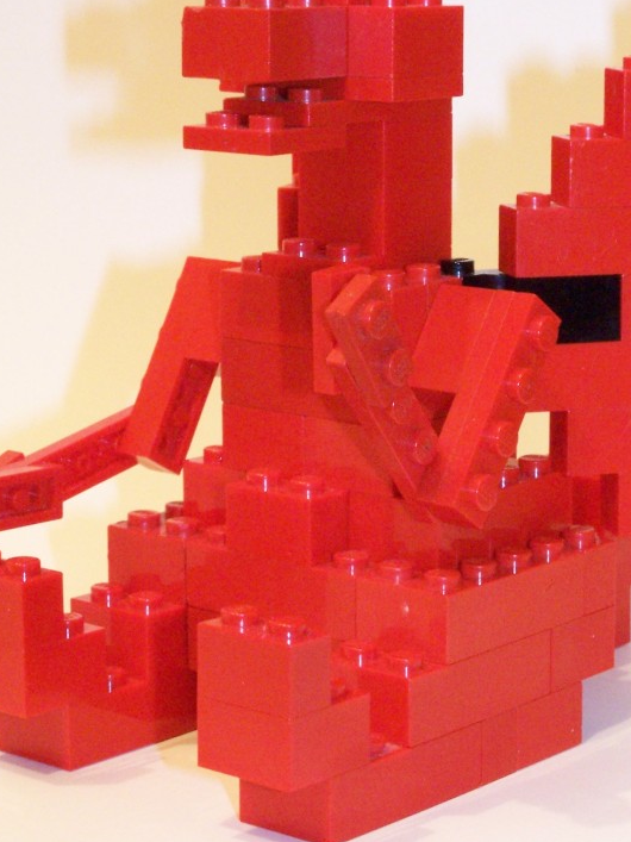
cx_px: 383
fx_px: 2431
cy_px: 312
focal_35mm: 100
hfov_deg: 14.8
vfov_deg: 19.6
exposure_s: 1/4
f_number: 6.3
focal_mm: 11.5
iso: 400
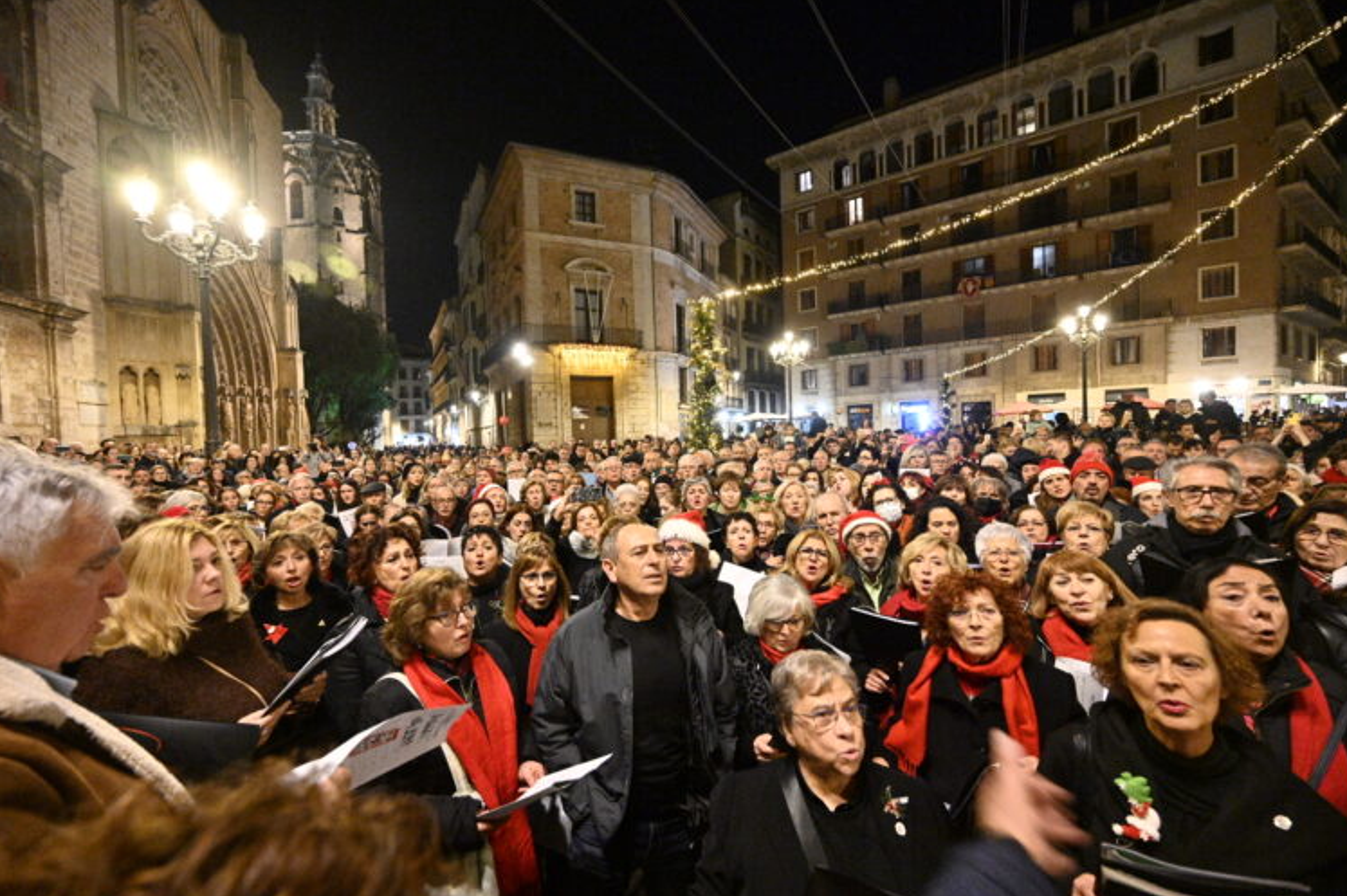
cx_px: 649
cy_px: 446
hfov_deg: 100.4
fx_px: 561
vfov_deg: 77.2
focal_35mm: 15
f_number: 4
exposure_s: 1/80
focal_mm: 14
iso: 5000
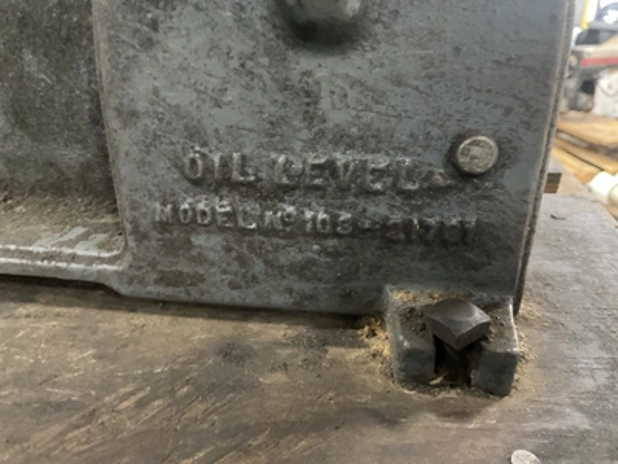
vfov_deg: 48.2
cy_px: 232
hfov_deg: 61.7
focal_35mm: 29
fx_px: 518
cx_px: 309
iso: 500
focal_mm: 3
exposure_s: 1/20
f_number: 1.8
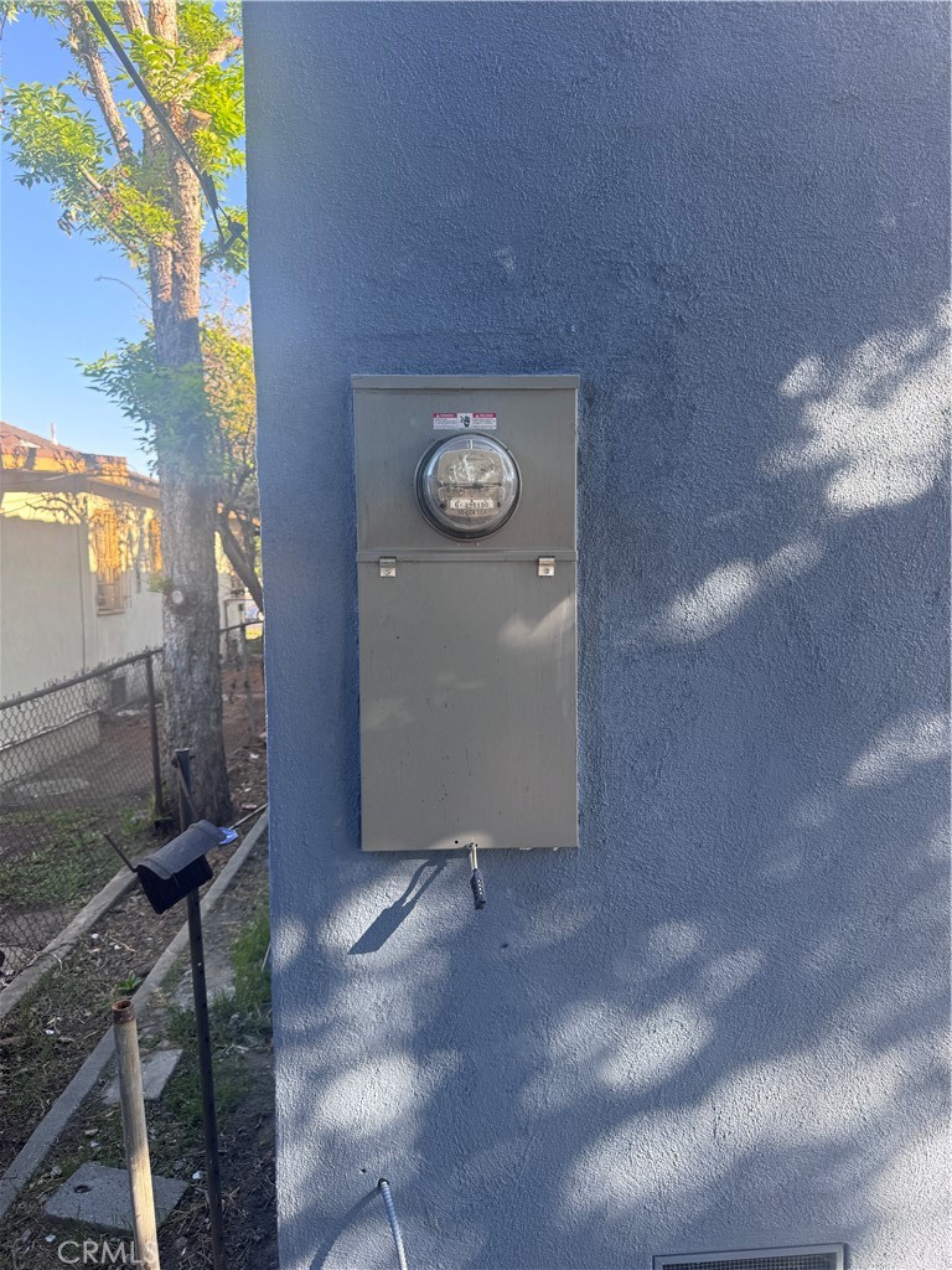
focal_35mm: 24
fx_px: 880
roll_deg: +1.0
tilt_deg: -5.0
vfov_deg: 71.6
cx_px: 476
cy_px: 635
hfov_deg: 56.8
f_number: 1.78
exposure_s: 1/246
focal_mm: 6.76
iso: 80
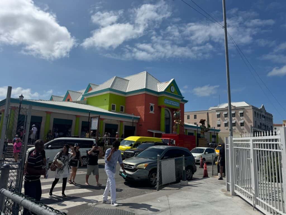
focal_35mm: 24
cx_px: 143
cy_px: 108
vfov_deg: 56.8
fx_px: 198
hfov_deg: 71.6
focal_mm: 6.76
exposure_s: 1/12346
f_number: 1.78
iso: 80
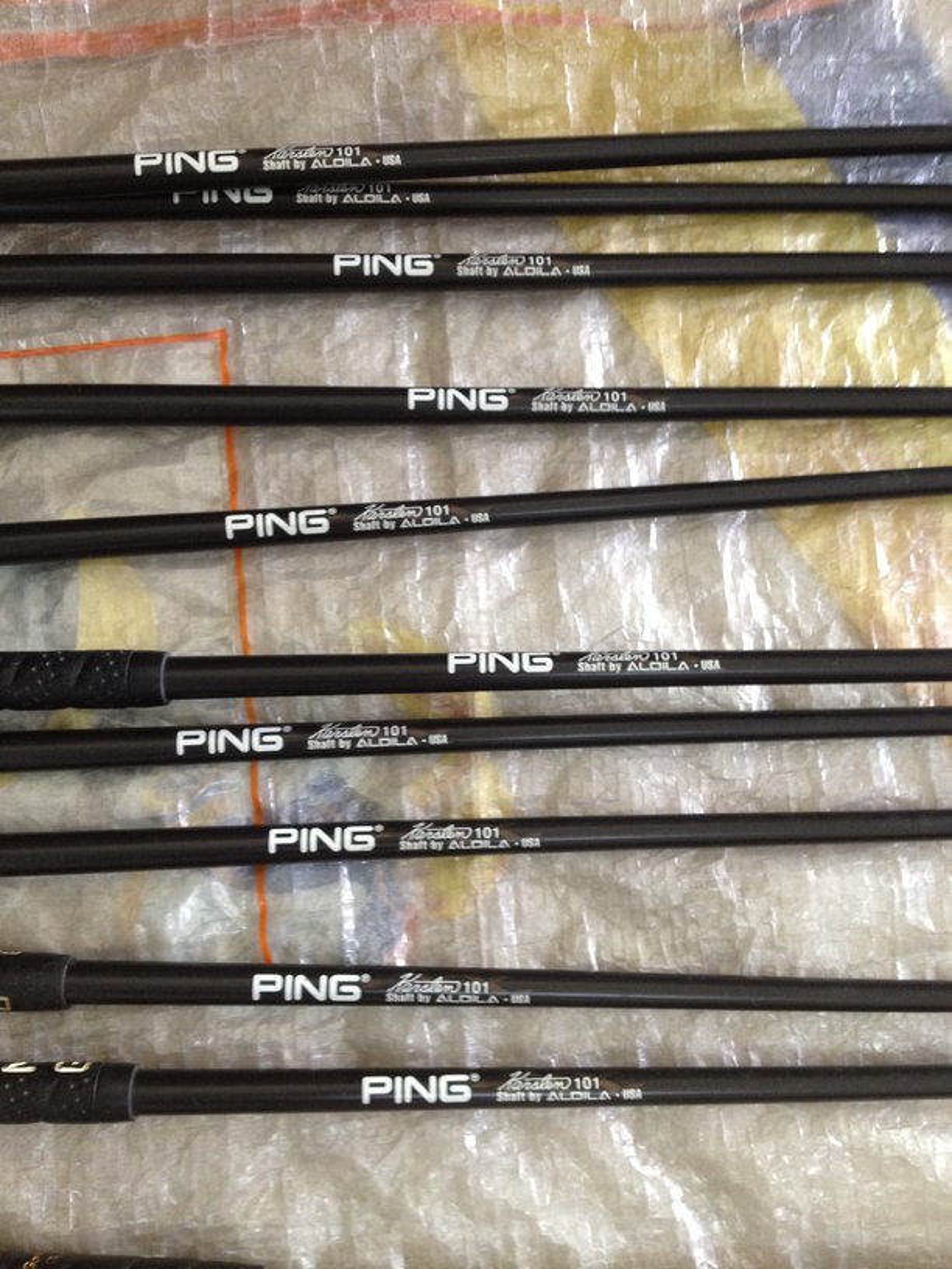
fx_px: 1283
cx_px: 476
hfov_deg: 40.7
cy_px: 634
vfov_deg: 52.6
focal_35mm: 35
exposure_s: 1/20
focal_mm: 4.28
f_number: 2.4
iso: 160
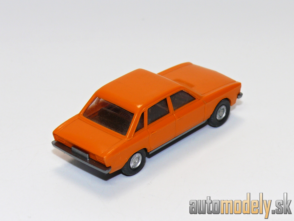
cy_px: 110
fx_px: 1147
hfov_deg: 14.6
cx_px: 147
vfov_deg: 11.0
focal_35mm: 135
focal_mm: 16.1
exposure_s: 1/30
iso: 100
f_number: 4
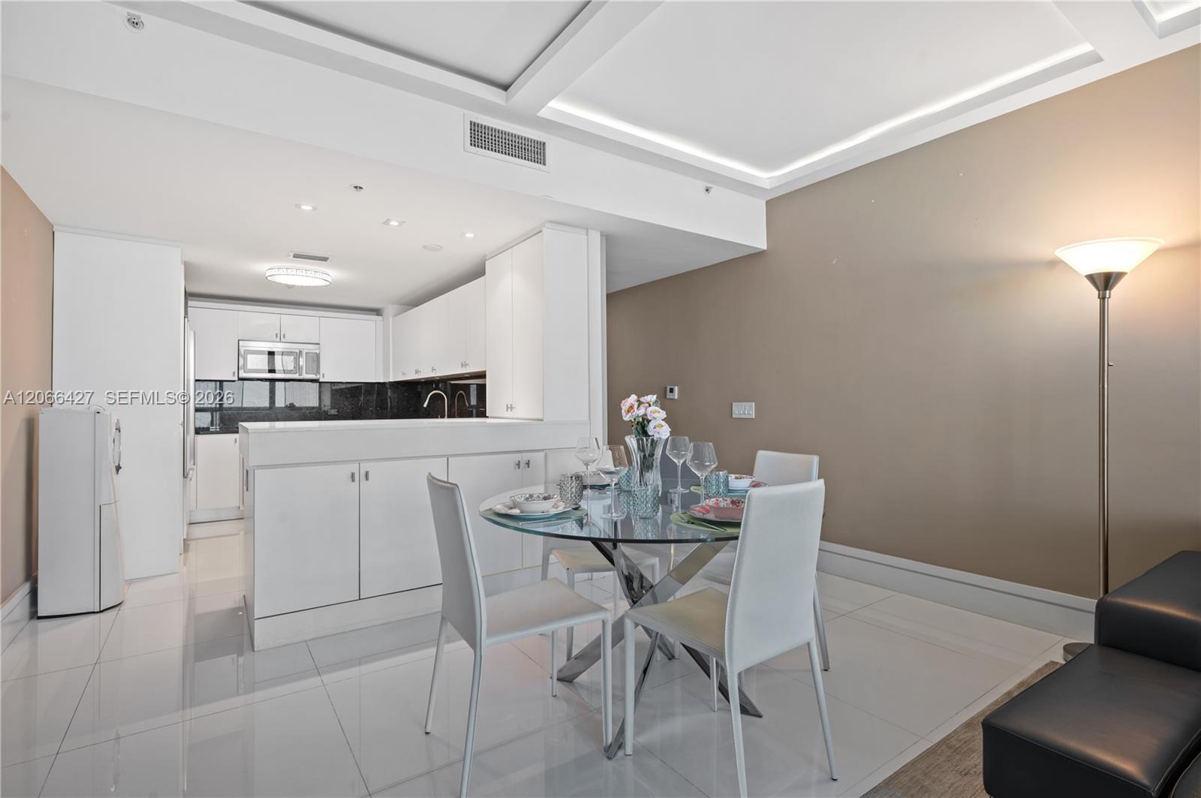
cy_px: 399
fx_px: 566
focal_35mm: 17
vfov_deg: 70.3
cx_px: 600
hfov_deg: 93.3
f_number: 8
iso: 200
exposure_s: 1/2.5
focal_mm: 17
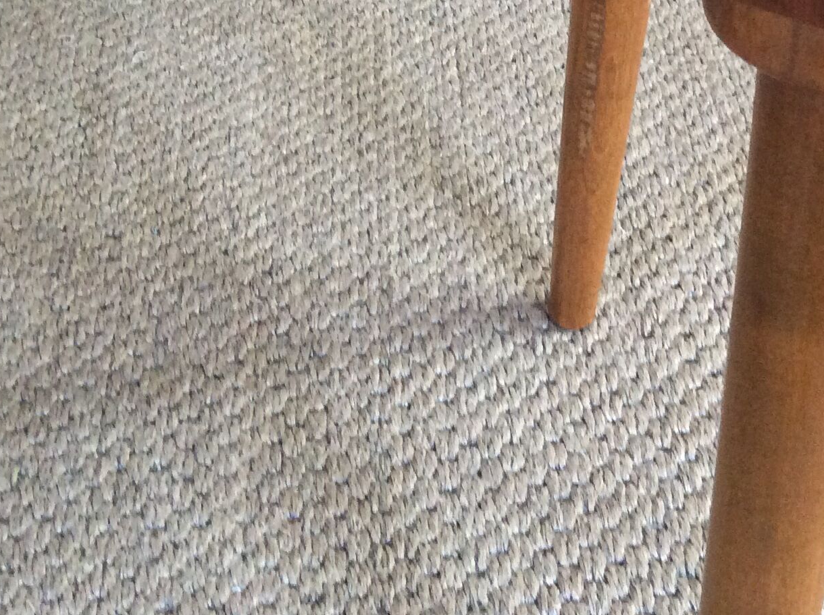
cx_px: 586
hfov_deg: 28.3
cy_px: 37
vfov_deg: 21.0
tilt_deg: -37.9
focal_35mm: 68
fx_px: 1616
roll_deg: +0.9
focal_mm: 3.3
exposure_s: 1/25
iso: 200
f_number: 2.4
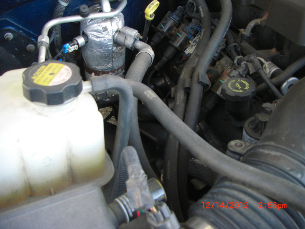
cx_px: 152
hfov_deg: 49.0
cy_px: 114
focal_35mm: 38
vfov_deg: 37.7
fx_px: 335
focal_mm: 6.3
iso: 200
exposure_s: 1/25
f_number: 3.4
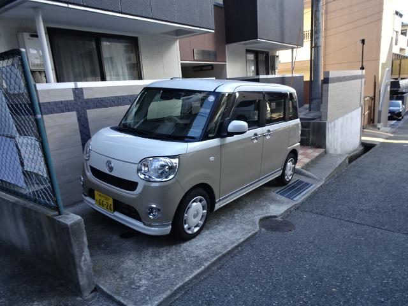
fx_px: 283
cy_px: 153
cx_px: 204
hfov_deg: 71.6
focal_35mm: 24
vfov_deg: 56.8
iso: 80
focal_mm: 4.1
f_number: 3.5
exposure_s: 1/30
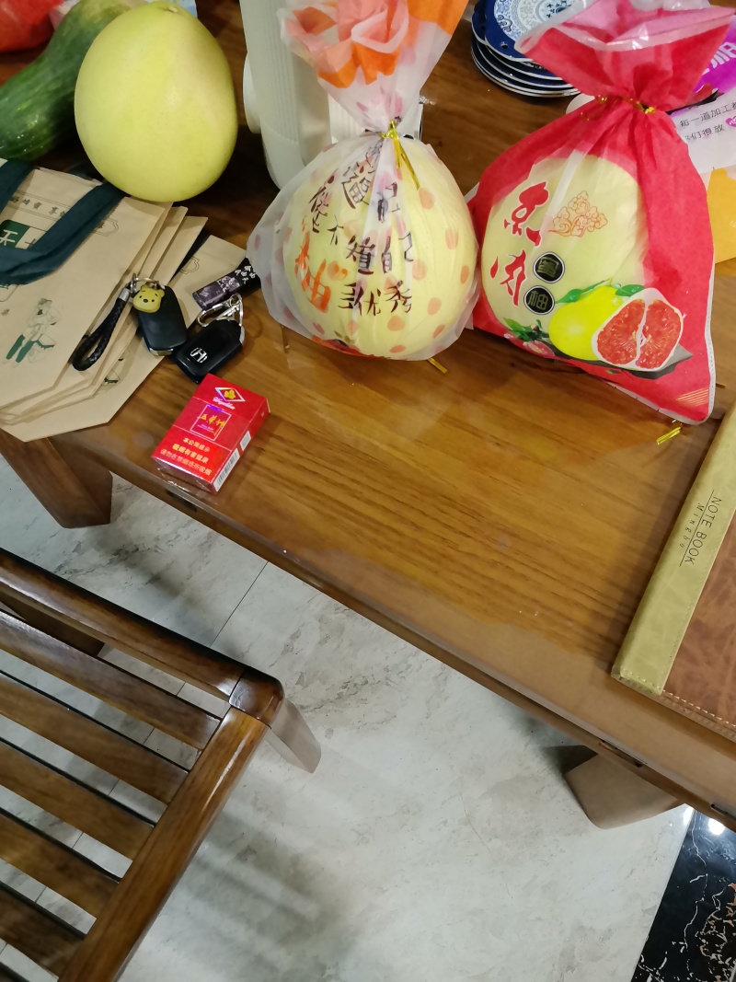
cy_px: 491
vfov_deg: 65.3
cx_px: 368
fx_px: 766
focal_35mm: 27
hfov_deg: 51.3
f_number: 2
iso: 500
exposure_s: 1/100
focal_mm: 5.75
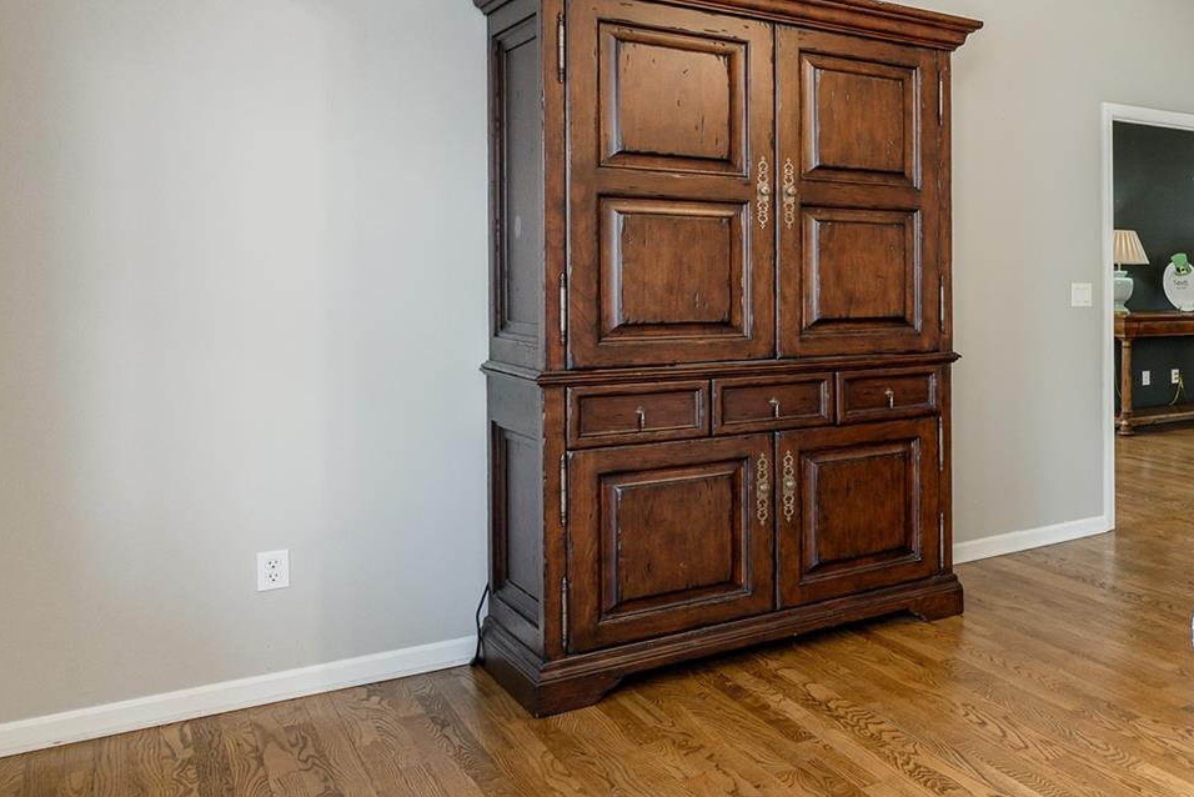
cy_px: 295
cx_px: 1264
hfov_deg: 46.9
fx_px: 1031
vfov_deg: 41.9
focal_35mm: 31
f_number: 7.1
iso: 320
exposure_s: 1/30
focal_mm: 14.5
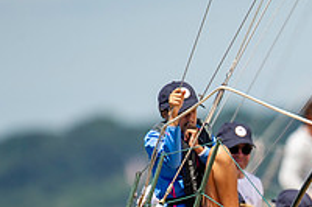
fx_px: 15067
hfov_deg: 1.2
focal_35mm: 1740
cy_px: 296
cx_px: 351
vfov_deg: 0.8
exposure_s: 1/2500
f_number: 5.6
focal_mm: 600
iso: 400
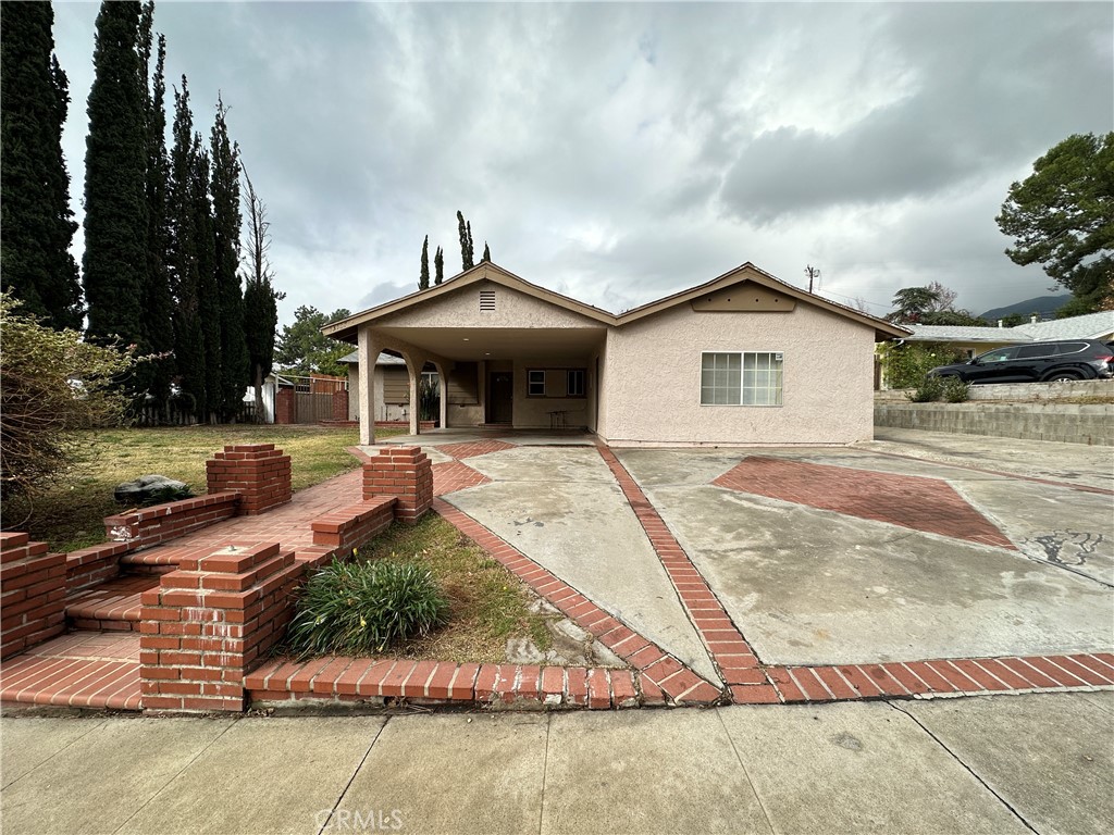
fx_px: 451
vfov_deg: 85.7
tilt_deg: -0.9
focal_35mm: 14
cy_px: 418
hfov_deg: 102.1
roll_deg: -0.3
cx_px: 557
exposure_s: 1/2053
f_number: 2.2
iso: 40
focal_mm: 2.22
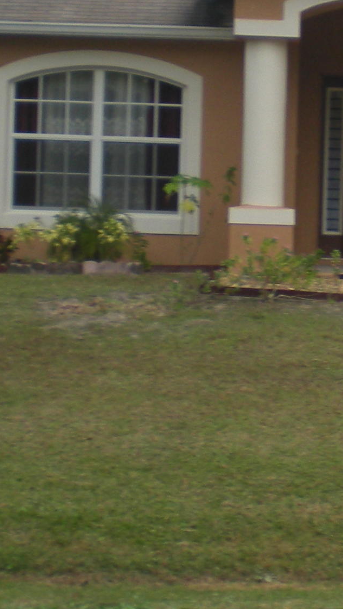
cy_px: 229
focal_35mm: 110
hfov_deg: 10.8
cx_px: 437
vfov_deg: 19.4
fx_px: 1779
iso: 64
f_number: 3.1
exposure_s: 1/245
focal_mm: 6.3
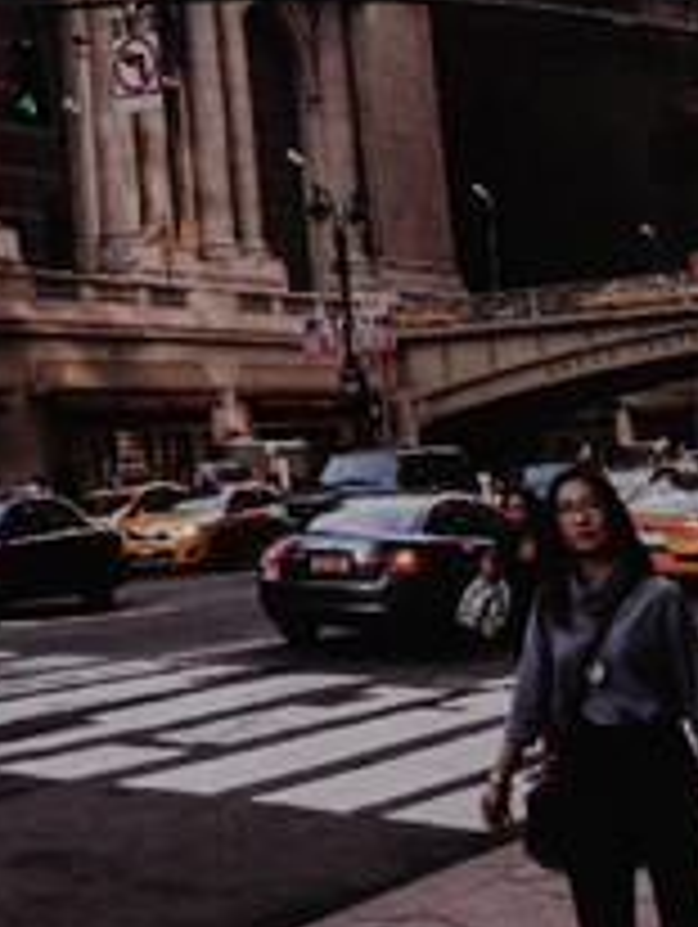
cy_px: 50
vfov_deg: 23.6
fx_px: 2146
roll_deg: +1.3
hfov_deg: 17.6
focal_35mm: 80
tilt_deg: +10.1
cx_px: -128
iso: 50
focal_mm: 4.12
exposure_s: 1/311
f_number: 2.4
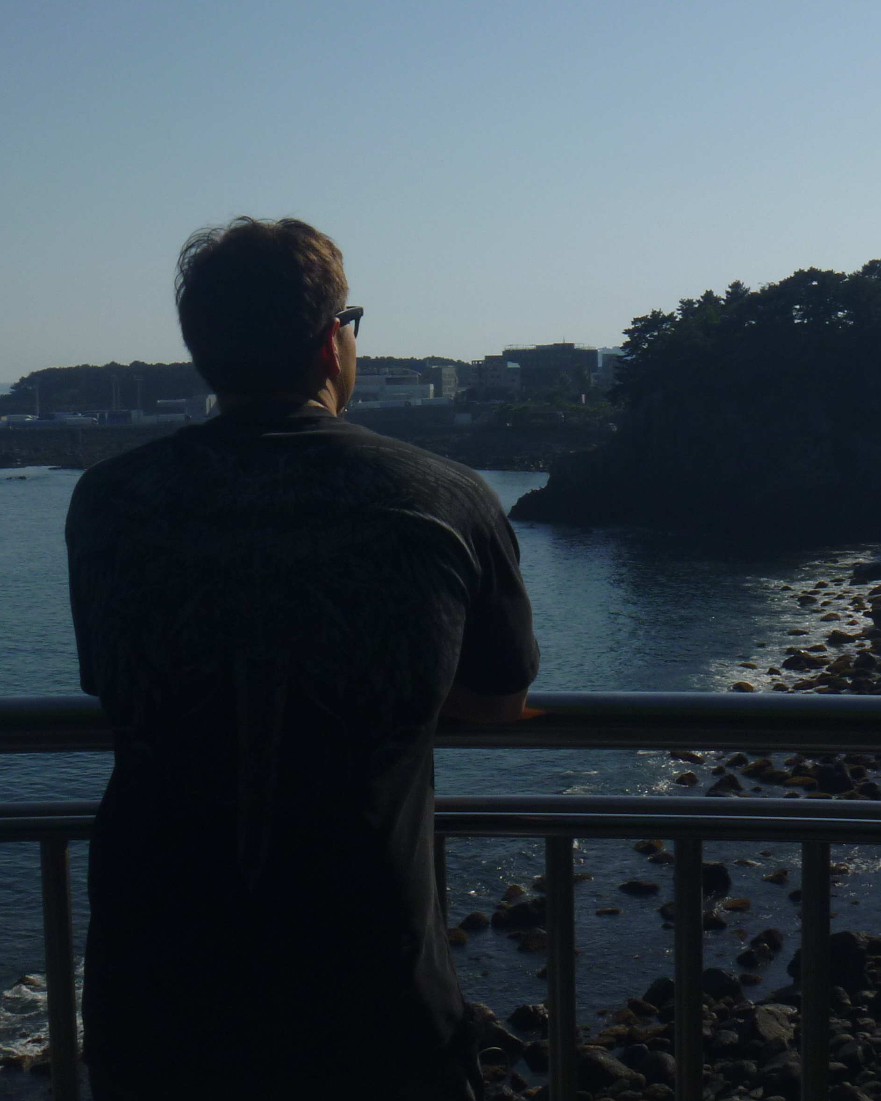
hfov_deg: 26.2
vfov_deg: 32.5
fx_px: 1890
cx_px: 505
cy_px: 499
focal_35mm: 58
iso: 100
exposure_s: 1/1300
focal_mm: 6.3
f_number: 5.6
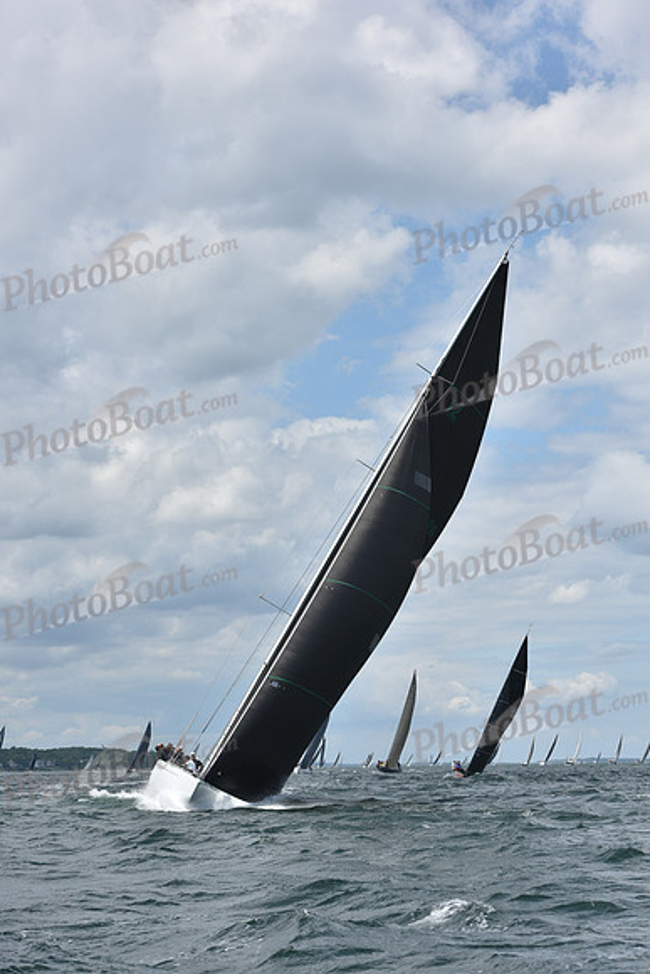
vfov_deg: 27.0
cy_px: 487
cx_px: 325
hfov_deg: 18.2
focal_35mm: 75
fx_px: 2030
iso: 250
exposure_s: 1/1250
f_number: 8
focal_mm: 75
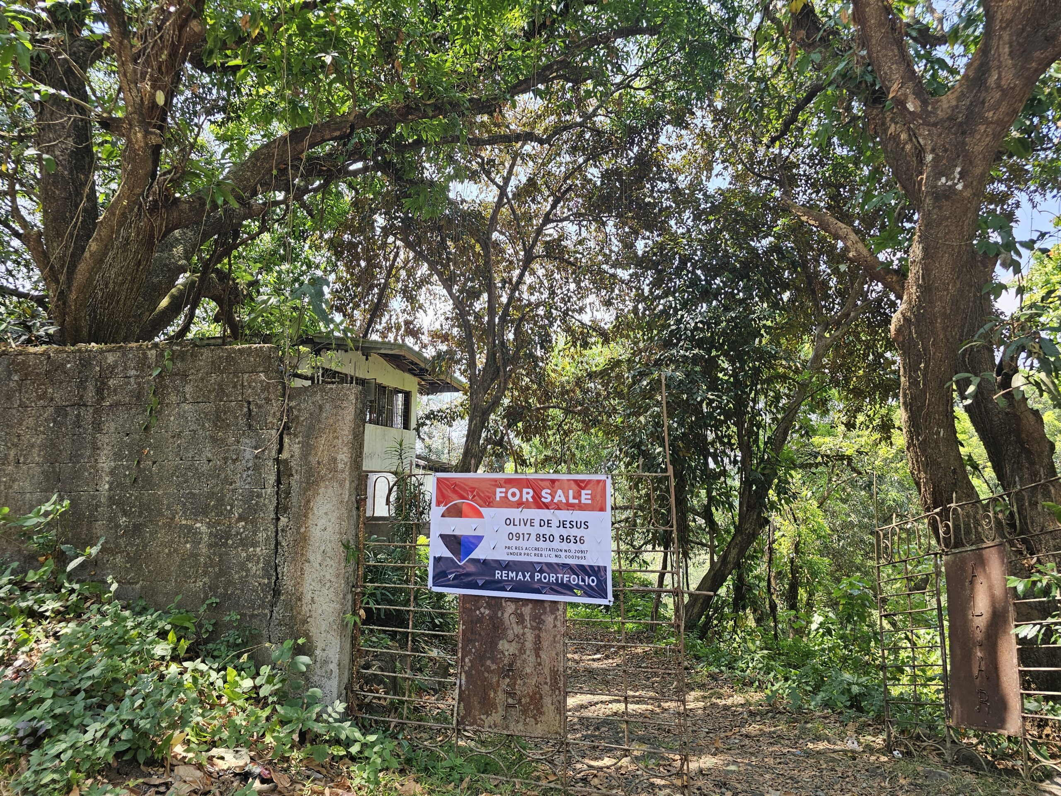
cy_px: 398
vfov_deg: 58.9
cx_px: 530
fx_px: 705
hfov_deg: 73.9
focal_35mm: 23
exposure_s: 1/120
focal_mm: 6.3
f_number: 1.7
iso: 25
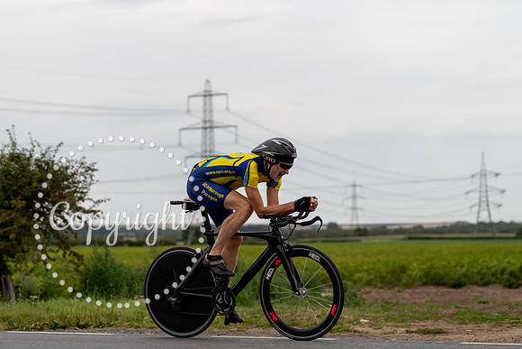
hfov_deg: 23.9
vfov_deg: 16.1
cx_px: 261
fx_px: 1233
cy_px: 188
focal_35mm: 85
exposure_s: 1/1000
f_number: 3.2
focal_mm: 79
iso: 800
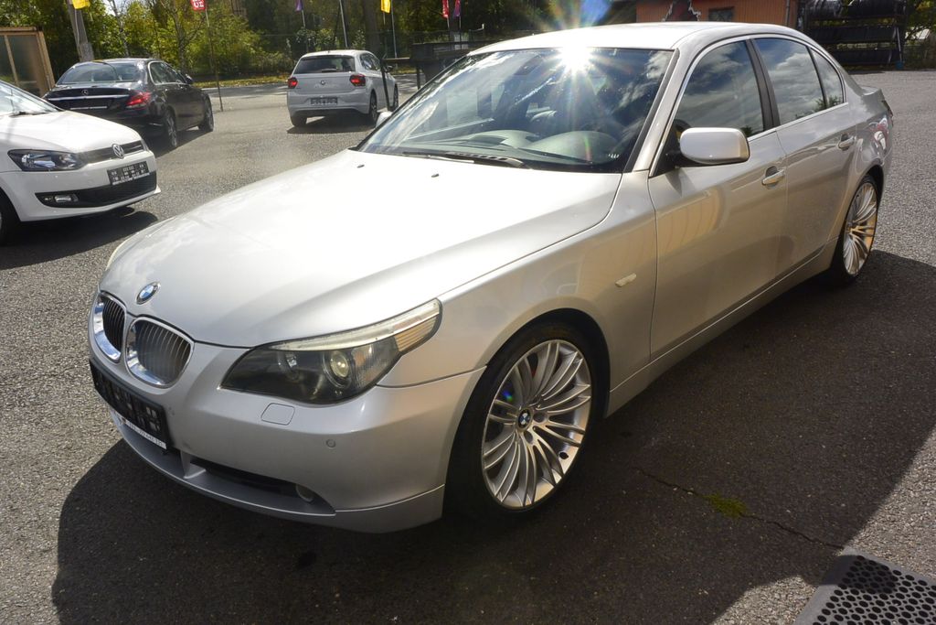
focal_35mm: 27
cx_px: 468
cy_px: 312
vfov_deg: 47.9
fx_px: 702
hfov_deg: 67.4
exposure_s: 1/250
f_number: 13
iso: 160
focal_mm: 10
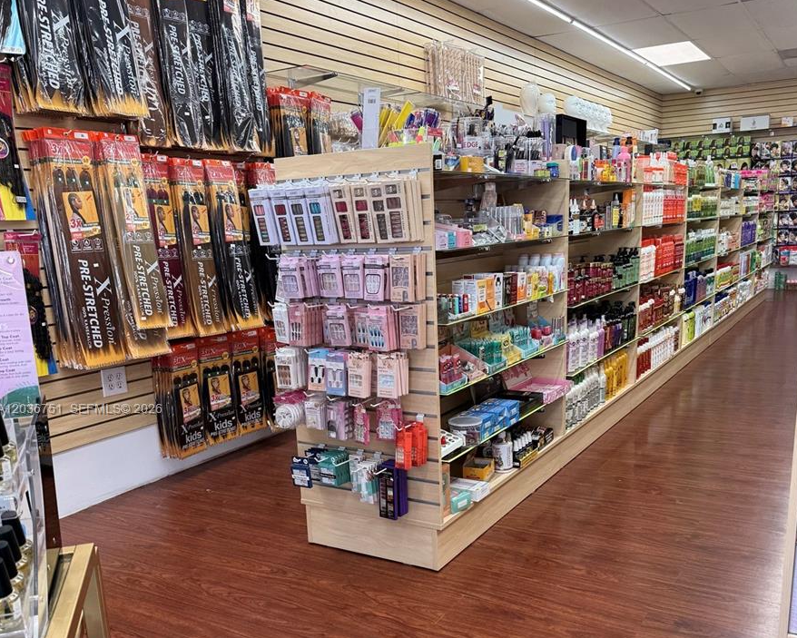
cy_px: 410
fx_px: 755
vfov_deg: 45.3
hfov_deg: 55.6
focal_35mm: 32
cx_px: 403
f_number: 1.78
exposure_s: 1/133
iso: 80
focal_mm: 6.76
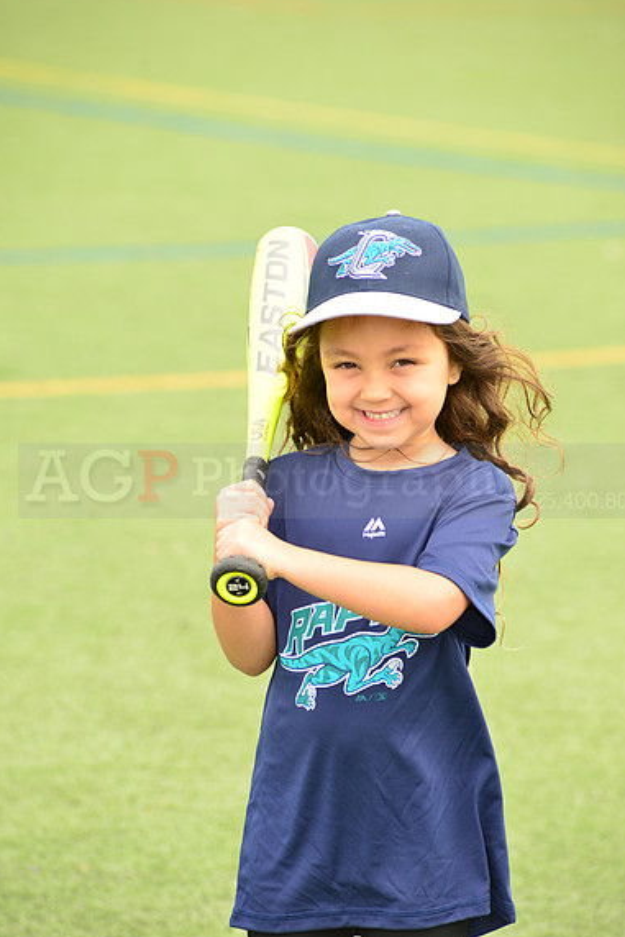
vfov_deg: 10.1
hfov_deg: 6.8
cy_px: 466
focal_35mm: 203
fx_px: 5283
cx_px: 311
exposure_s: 1/200
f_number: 8
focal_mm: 200
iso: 250
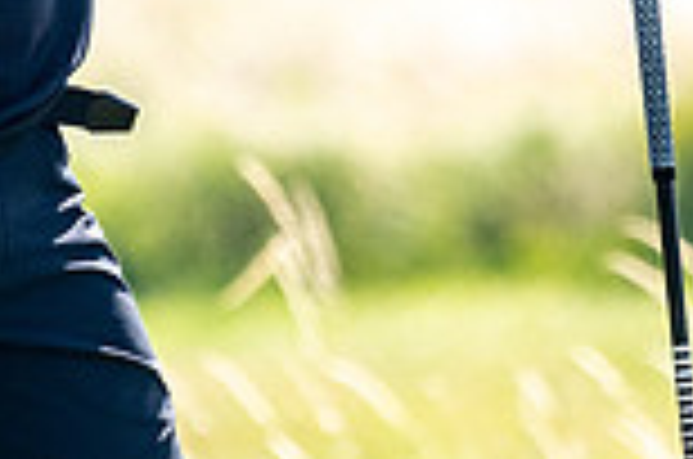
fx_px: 38286
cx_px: 249
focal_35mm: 1993
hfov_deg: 1.0
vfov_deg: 0.7
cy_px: -554
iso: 160
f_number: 5.6
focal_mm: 300
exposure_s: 1/640
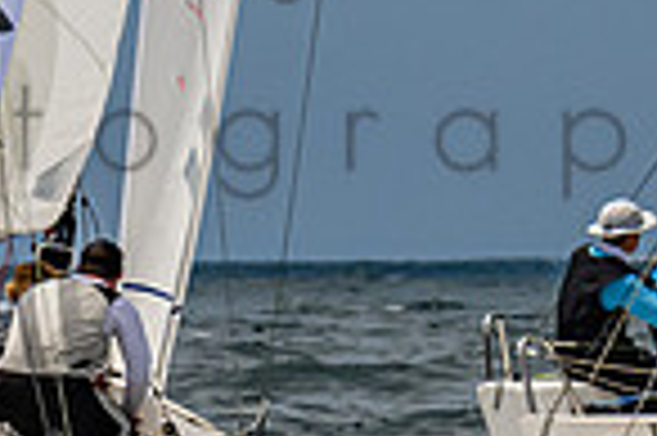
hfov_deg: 2.3
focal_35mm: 883
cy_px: 250
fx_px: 16097
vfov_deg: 1.6
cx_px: 67
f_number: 6.3
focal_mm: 140
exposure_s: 1/3200
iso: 400
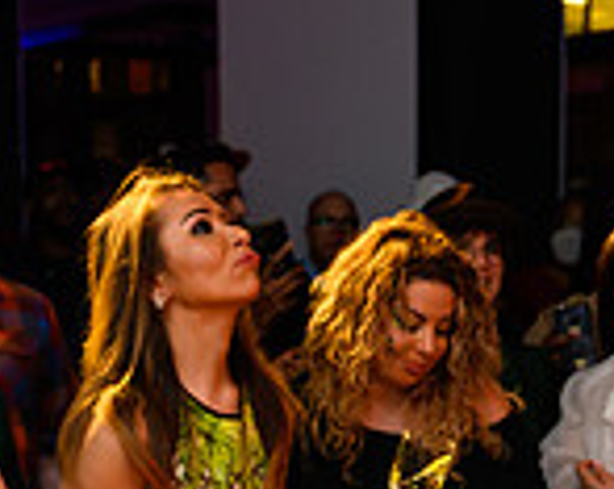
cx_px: 175
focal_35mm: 89
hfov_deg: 21.4
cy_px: 430
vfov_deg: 17.0
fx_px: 1614
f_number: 4
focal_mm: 24
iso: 1600
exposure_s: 1/200
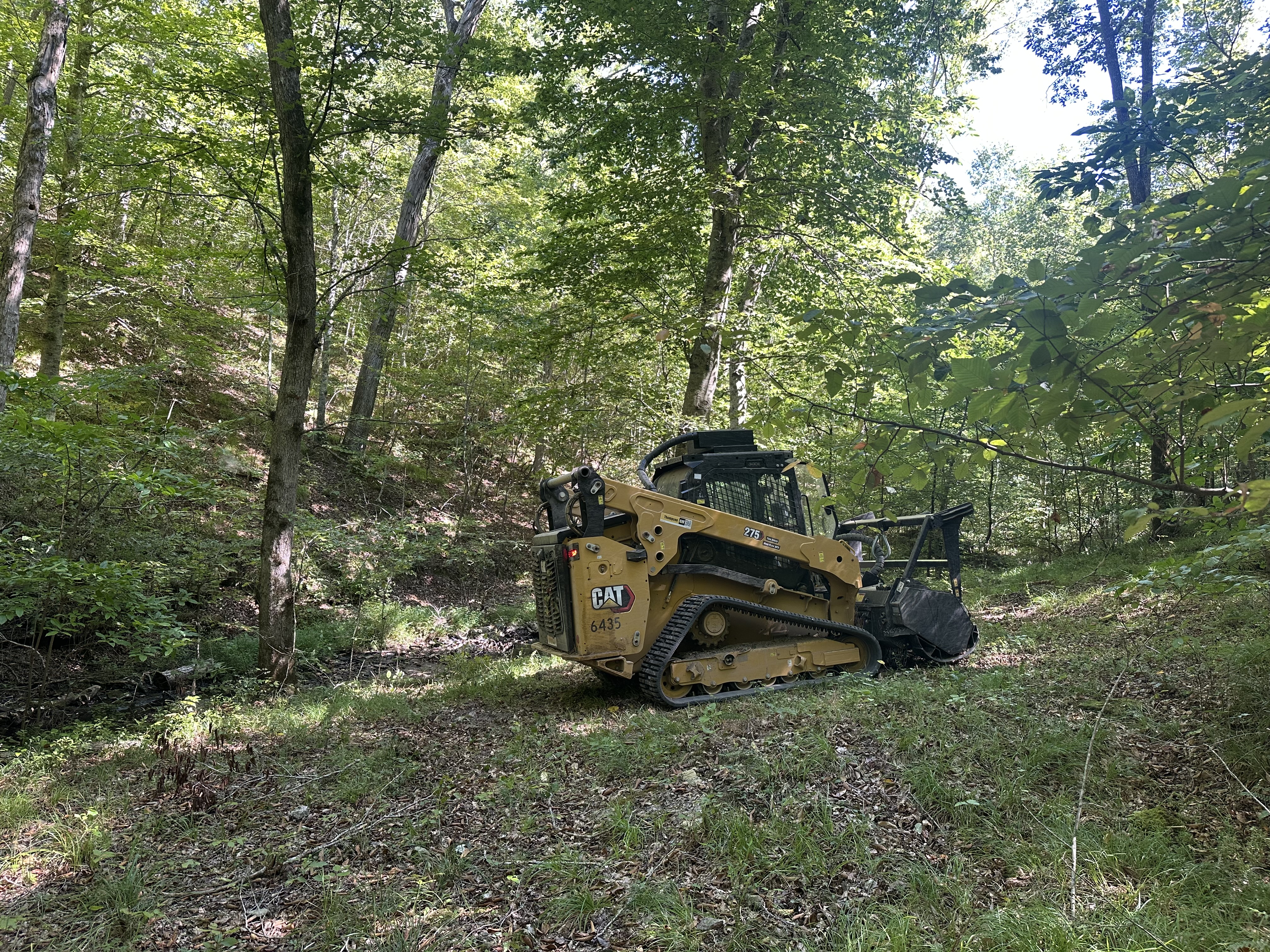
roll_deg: -3.5
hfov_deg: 71.6
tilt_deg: +2.4
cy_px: 476
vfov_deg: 56.8
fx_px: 881
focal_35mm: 24
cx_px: 635
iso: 125
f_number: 1.78
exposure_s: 1/121
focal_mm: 6.86
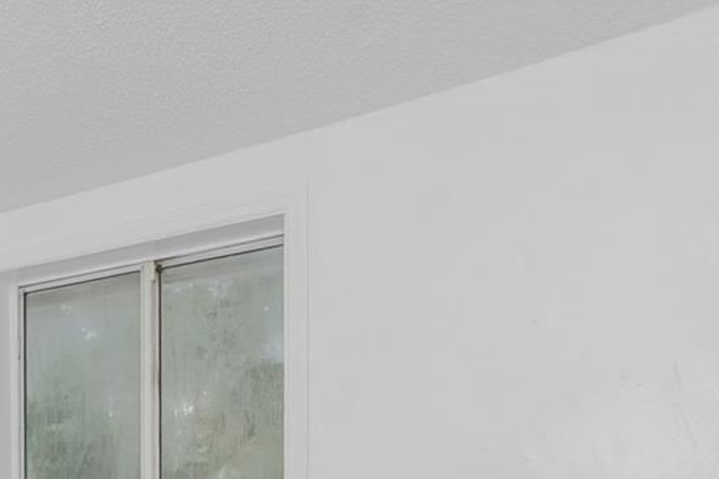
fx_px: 938
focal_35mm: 47
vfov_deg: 25.1
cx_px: -172
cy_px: 610
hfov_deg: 33.1
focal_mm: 16
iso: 400
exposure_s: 1/60
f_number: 8
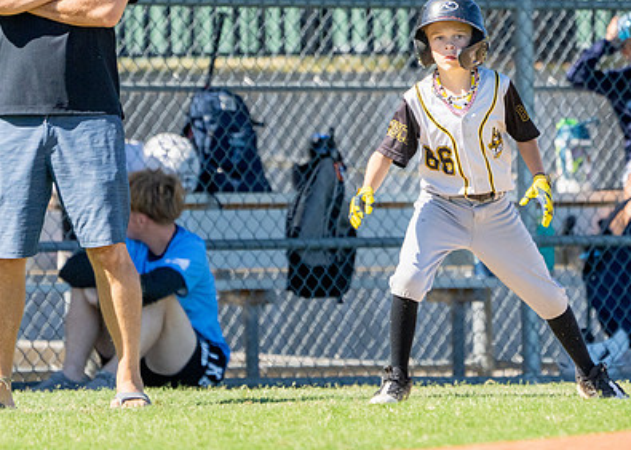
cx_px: 456
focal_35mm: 735
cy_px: 111
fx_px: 13170
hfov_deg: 2.7
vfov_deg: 2.0
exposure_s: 1/4000
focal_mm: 355
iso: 1000
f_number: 5.6
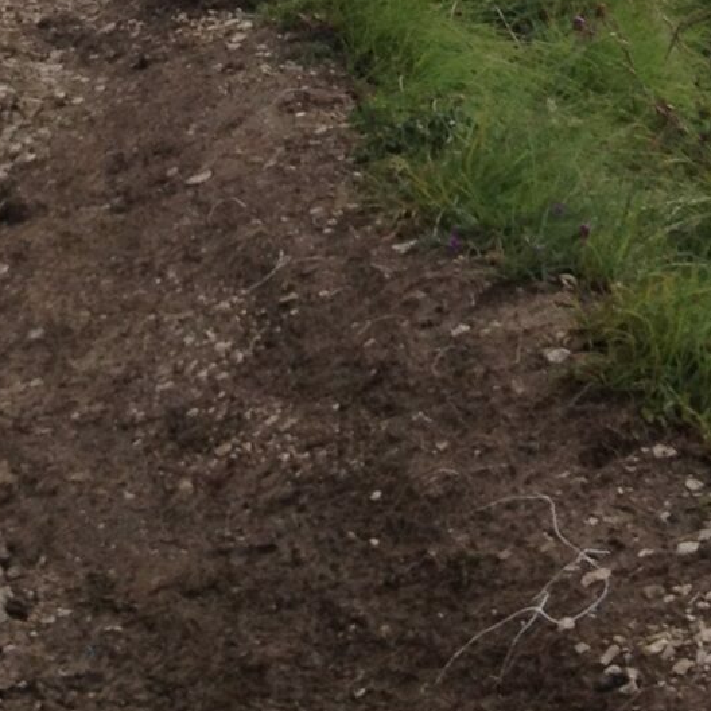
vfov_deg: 10.6
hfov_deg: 11.6
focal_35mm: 150
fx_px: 3486
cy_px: -745
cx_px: 246
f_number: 2.4
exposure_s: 1/905
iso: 50
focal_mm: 4.28
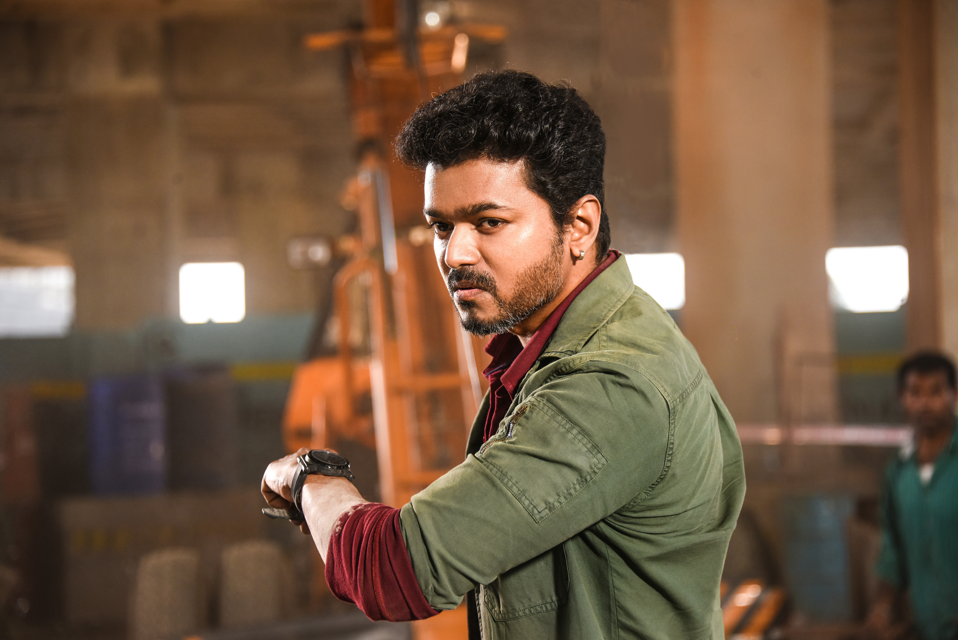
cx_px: 479
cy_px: 320
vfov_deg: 11.2
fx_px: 3247
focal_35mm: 122
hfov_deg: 16.8
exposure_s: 1/500
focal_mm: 122
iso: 800
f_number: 5.6
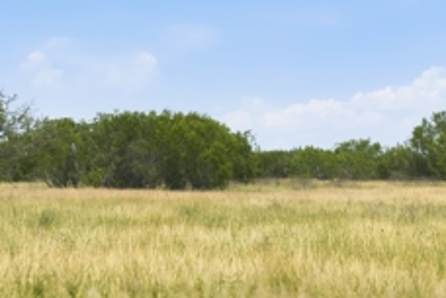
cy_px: 161
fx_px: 3617
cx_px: 290
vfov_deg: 4.7
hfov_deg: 7.1
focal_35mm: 292
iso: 640
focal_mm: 148
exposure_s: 1/2500
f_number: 6.3
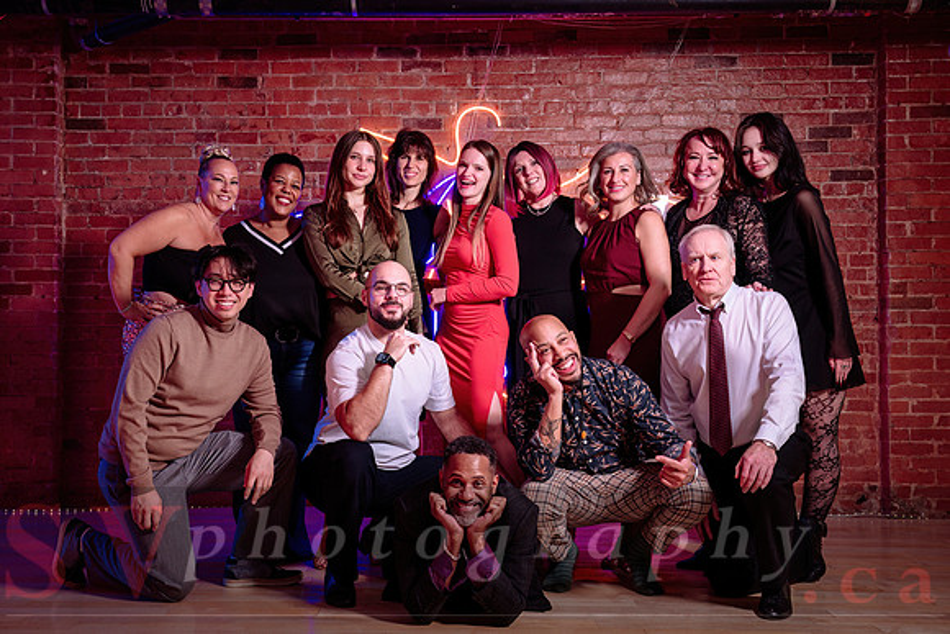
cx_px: 414
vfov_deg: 31.9
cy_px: 318
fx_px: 1110
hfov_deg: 46.2
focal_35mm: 42
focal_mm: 37
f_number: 4
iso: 500
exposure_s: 1/100
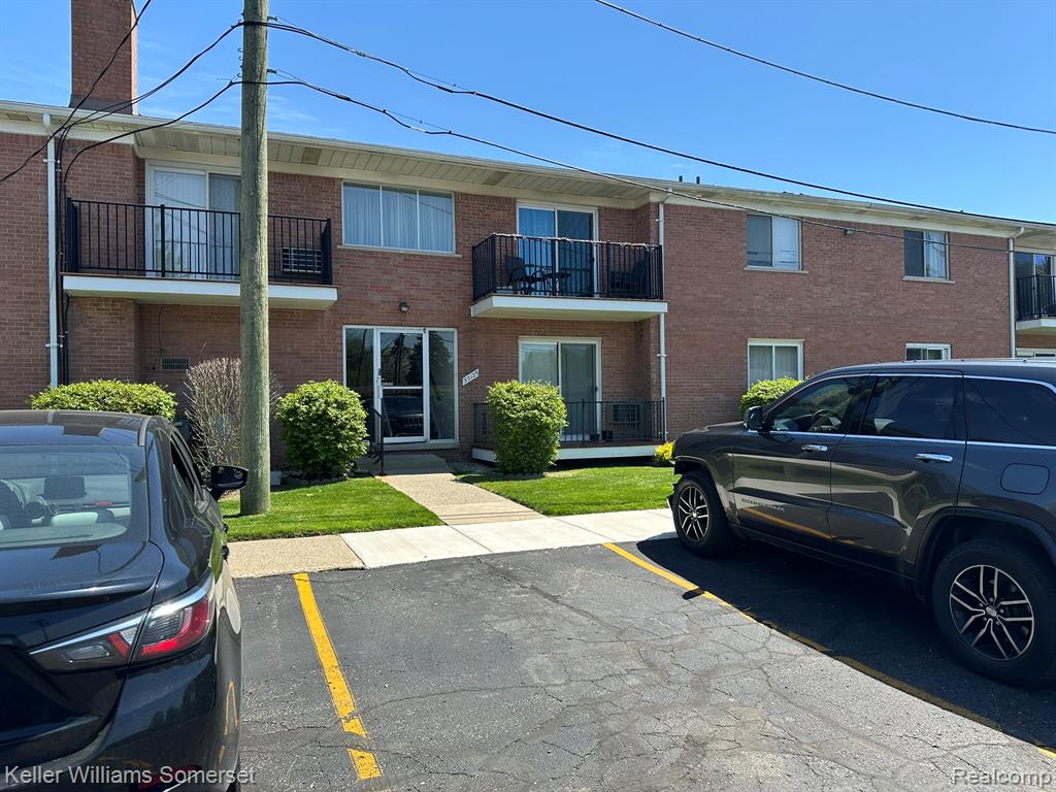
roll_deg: +0.4
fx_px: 732
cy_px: 396
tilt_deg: +0.5
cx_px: 528
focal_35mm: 24
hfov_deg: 71.6
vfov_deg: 56.8
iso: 80
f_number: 1.78
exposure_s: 1/2469
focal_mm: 6.86
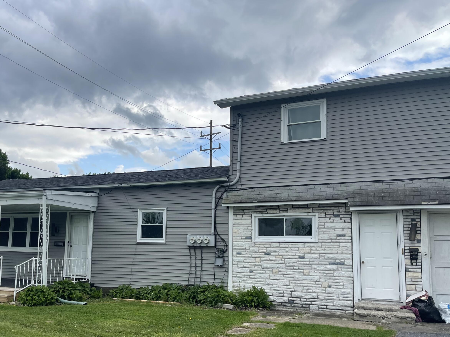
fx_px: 416
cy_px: 213
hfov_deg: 56.2
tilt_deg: +4.4
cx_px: 171
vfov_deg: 43.8
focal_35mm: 32
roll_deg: -1.6
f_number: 1.6
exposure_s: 1/1852
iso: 32
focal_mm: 5.1
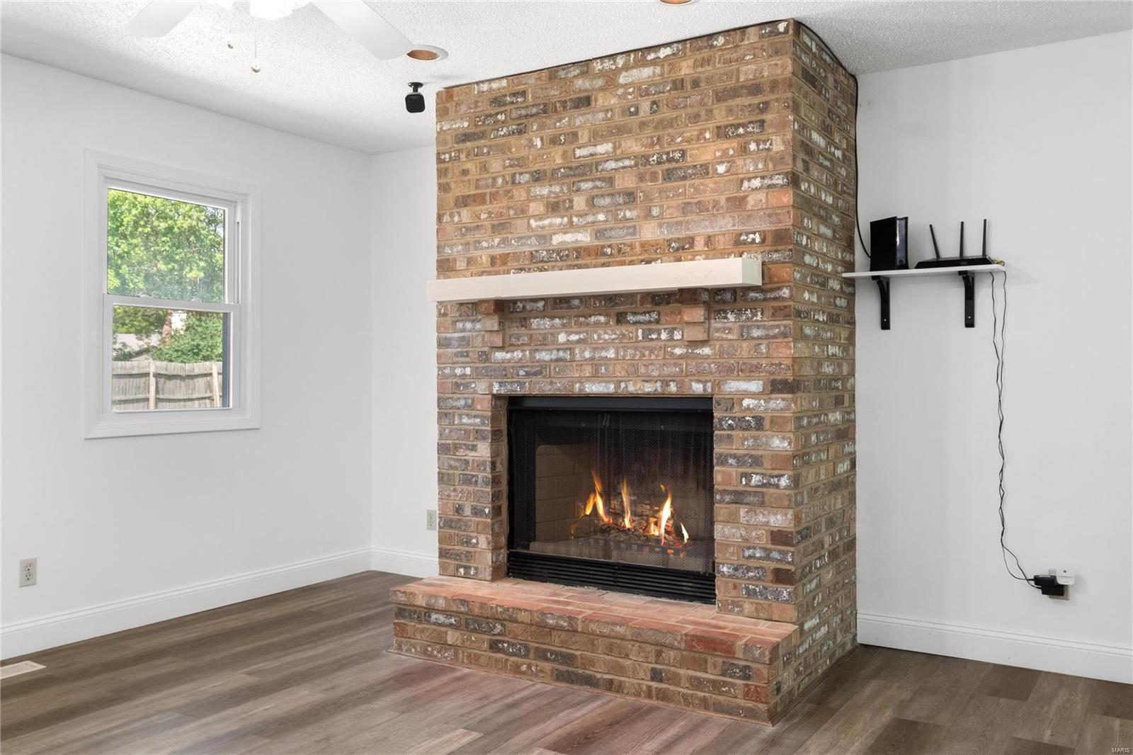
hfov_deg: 61.9
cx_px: 566
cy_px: 378
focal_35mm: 30
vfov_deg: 43.6
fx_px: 944
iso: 400
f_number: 10
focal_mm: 15
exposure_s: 1/3
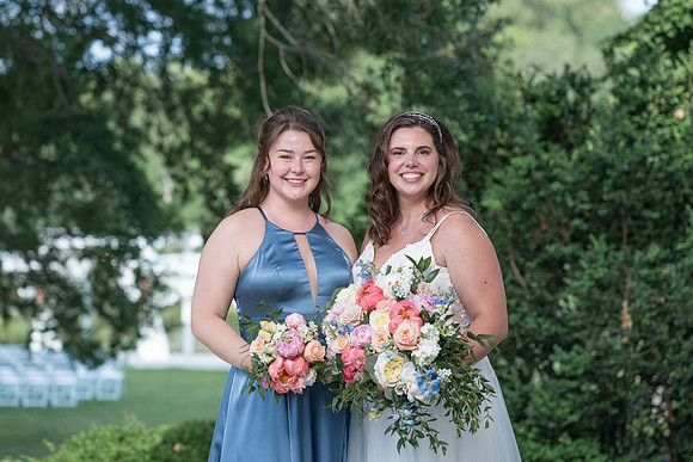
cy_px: 239
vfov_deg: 14.0
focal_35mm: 98
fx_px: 1889
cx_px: 344
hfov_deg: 20.8
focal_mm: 85
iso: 64
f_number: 2.8
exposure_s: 1/500
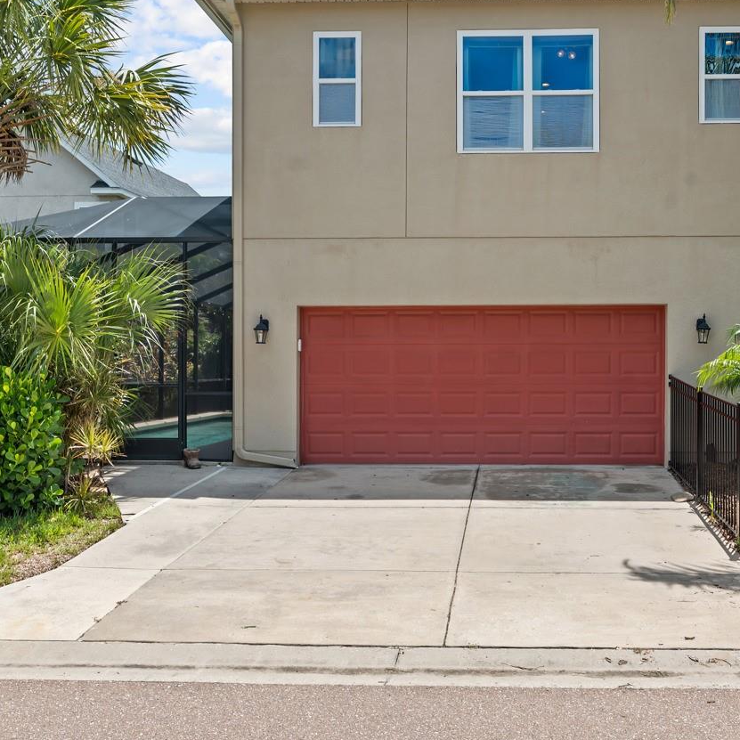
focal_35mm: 36
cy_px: 364
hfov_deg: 45.5
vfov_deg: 46.0
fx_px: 871
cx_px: 484
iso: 250
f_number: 8
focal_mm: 22
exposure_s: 1/15
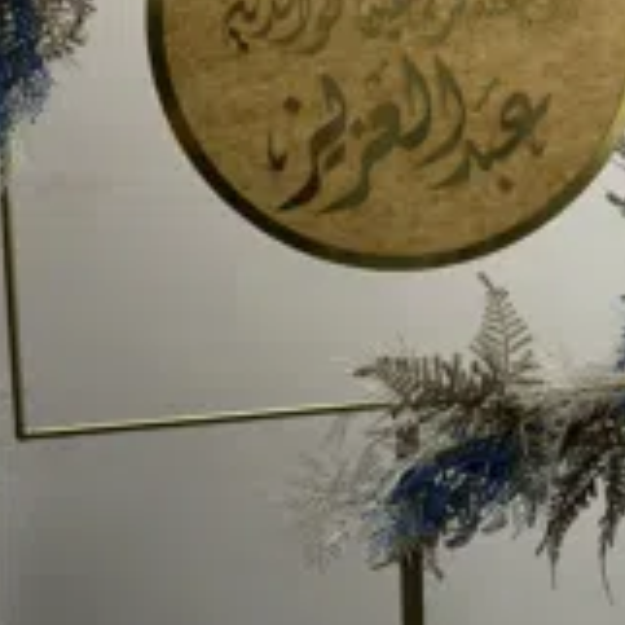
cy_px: 78
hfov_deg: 30.0
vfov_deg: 29.0
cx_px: 353
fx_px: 1164
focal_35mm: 57
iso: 200
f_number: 1.5
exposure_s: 1/50
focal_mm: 5.7
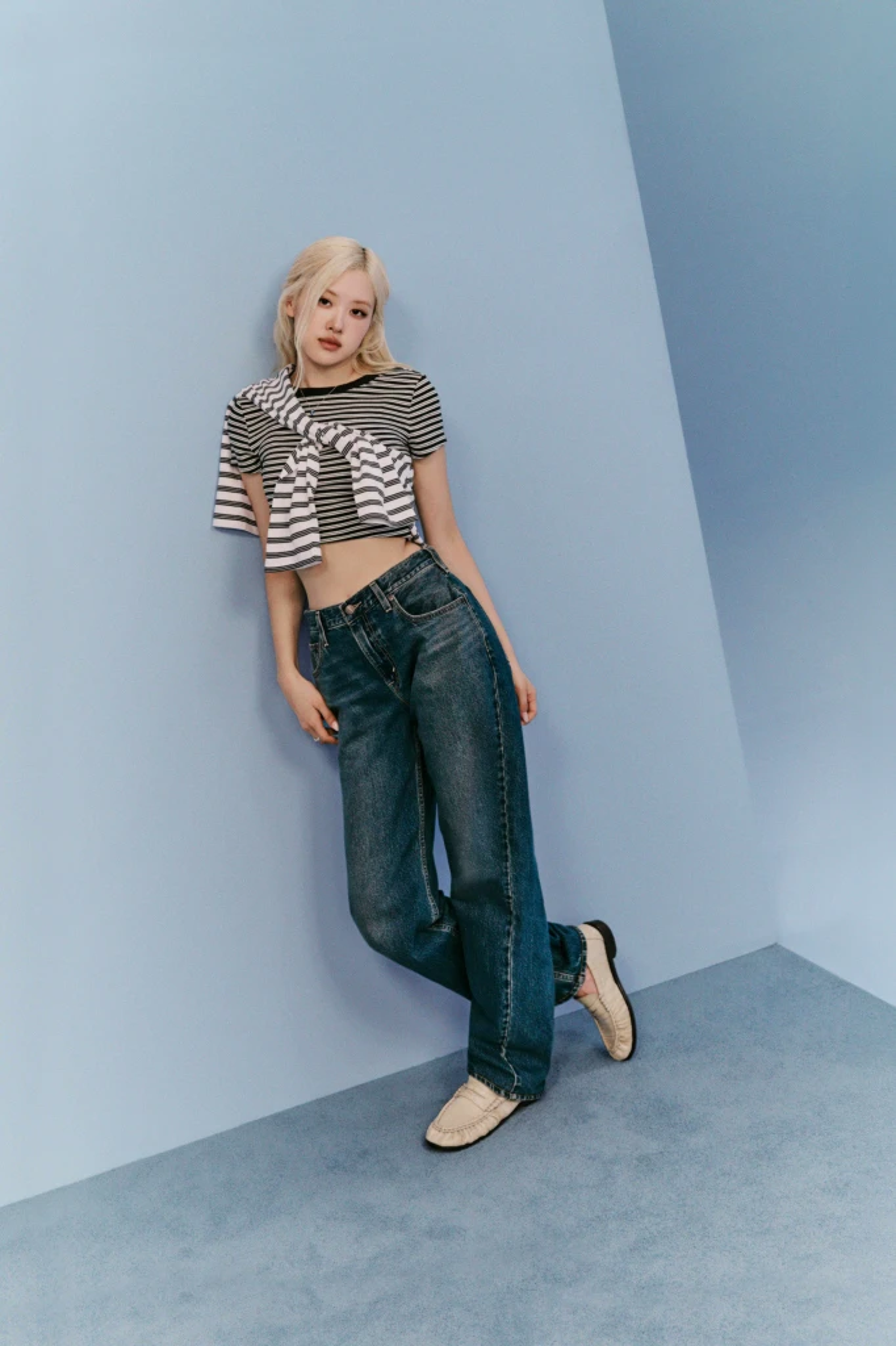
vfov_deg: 39.6
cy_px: 673
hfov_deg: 27.0
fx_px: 1868
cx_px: 448
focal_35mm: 50
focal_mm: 50
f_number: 4
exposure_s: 1/200
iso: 400
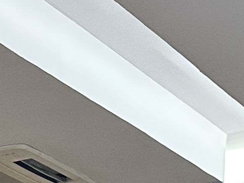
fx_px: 1121
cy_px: 526
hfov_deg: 9.5
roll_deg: +0.7
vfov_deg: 8.1
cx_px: -506
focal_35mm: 159
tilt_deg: -2.4
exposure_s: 1/50
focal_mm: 6.86
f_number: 1.78
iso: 160
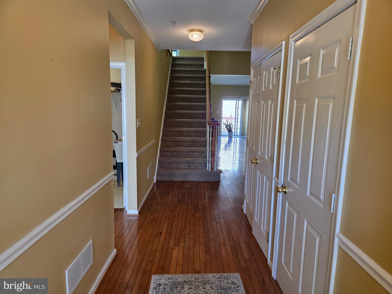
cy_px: 147
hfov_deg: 73.9
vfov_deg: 58.9
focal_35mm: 23
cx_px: 196
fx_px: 260
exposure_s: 1/120
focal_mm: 5.4
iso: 160
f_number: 1.8
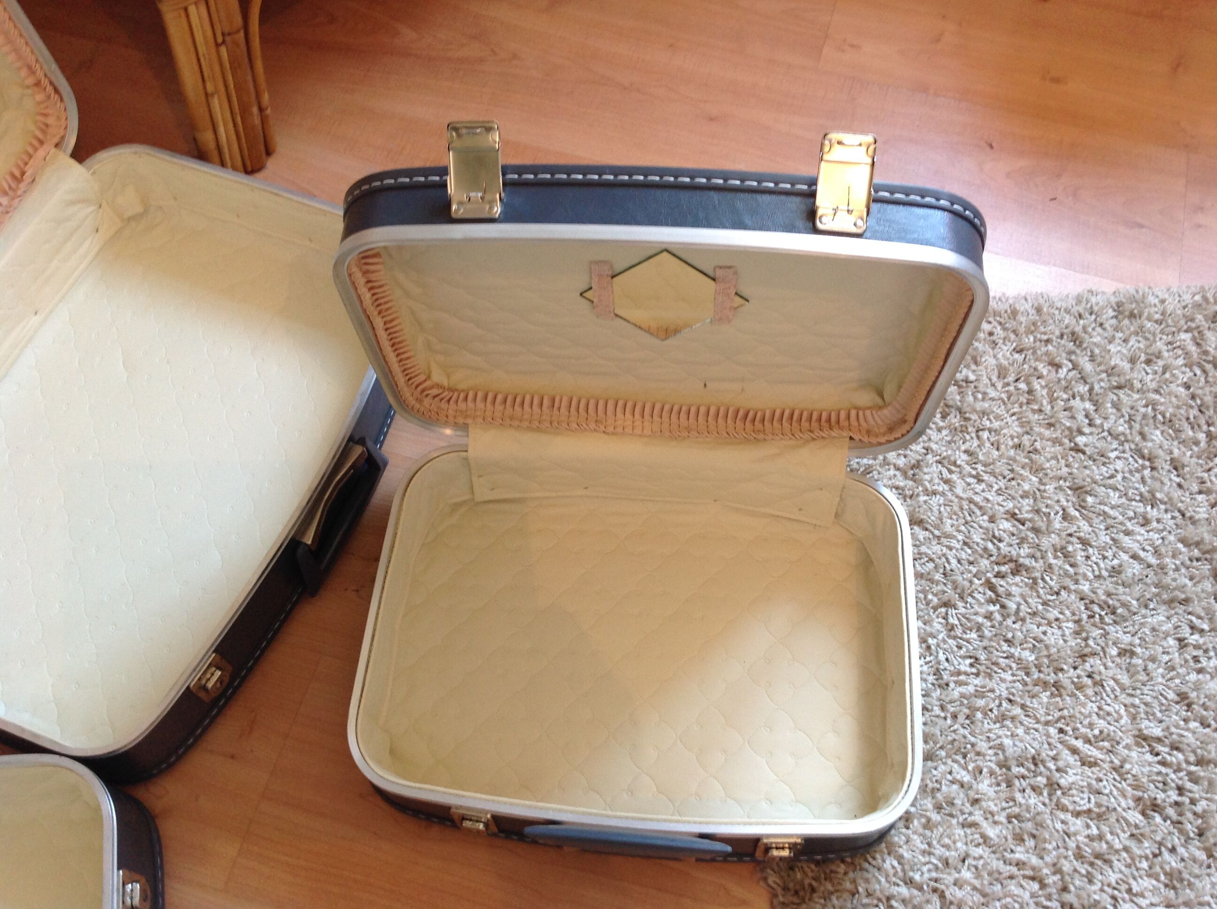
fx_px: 1229
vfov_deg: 40.6
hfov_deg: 52.7
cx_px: 608
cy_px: 454
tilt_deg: -63.2
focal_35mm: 35
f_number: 2.4
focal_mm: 4.28
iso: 80
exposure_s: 1/15
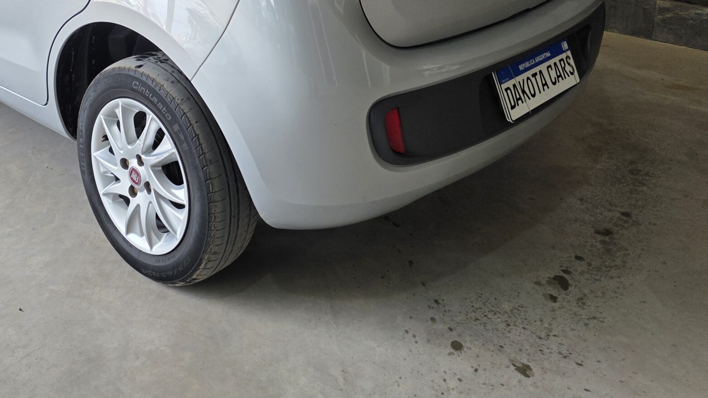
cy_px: -35
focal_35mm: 41
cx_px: 214
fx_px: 770
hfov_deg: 48.2
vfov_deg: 26.8
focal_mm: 6.3
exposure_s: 1/180
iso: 50
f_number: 1.7
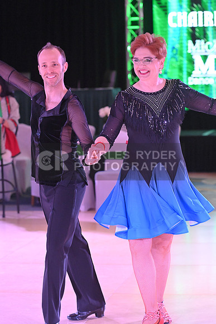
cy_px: 162
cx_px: 108
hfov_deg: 11.4
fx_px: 1079
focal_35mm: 120
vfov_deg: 17.1
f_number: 5
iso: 5000
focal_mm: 120
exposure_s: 1/400
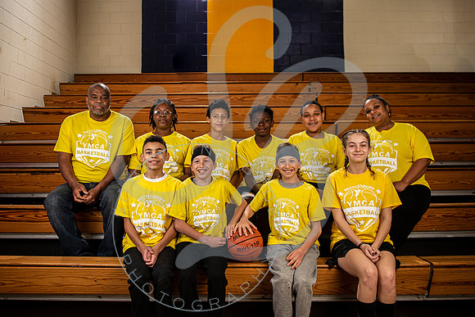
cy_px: 143
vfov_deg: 40.7
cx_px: 238
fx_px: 427
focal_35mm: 32
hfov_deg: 58.2
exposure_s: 1/200
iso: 100
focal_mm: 27
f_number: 5.6
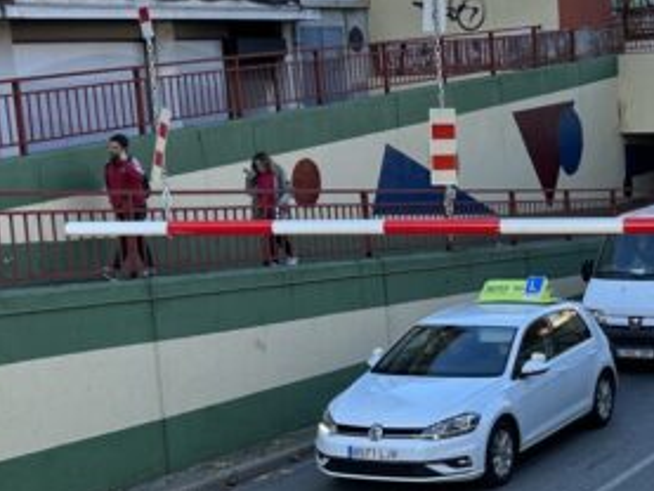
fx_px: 1361
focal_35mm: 72
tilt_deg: -8.7
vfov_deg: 20.4
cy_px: 279
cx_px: 560
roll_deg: +3.2
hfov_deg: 26.3
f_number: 1.5
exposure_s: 1/696
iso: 50
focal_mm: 5.7
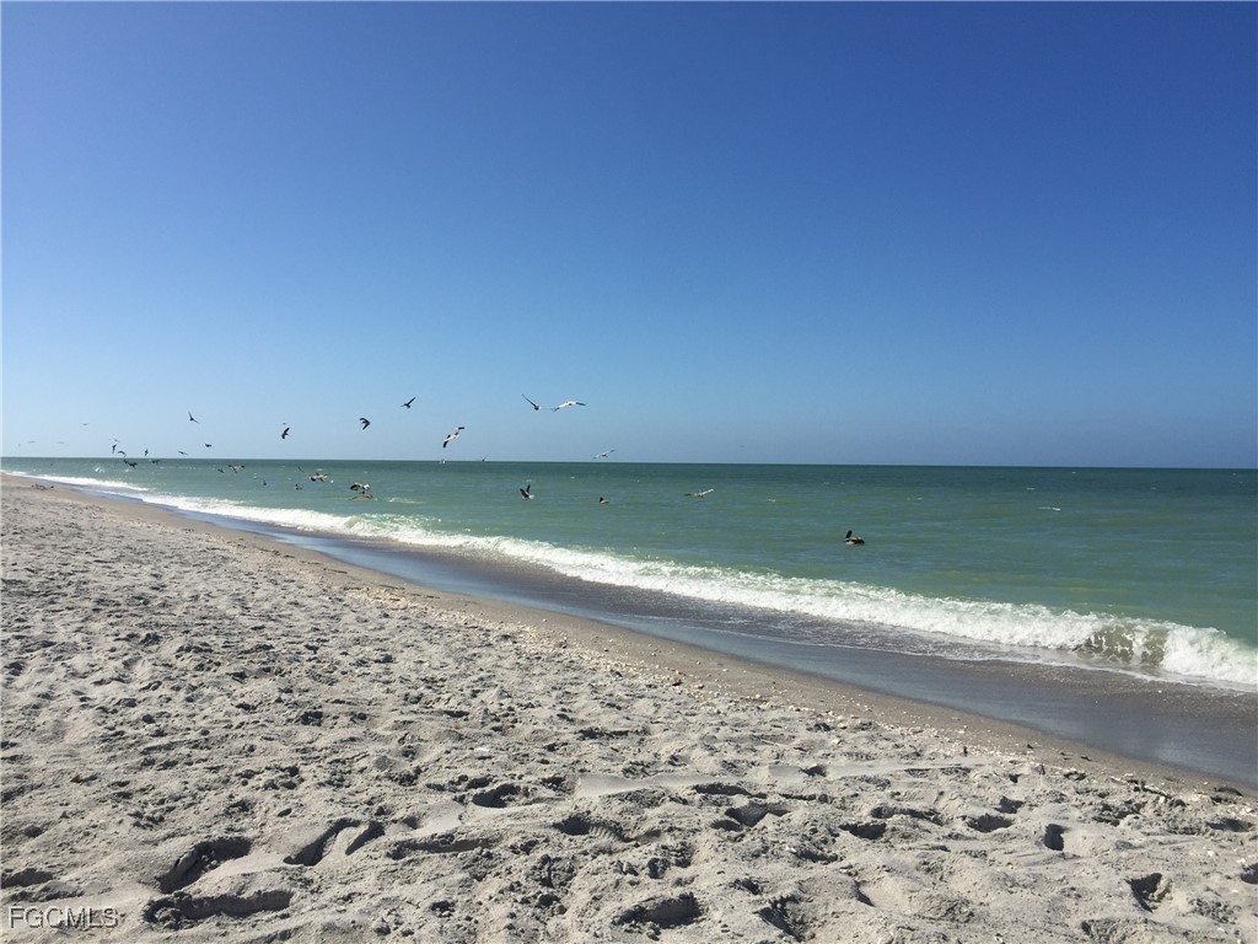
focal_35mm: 29
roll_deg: -1.0
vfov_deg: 48.2
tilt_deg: +1.3
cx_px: 629
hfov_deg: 61.7
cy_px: 472
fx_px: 1054
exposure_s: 1/3968
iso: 32
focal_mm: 4.15
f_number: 2.2
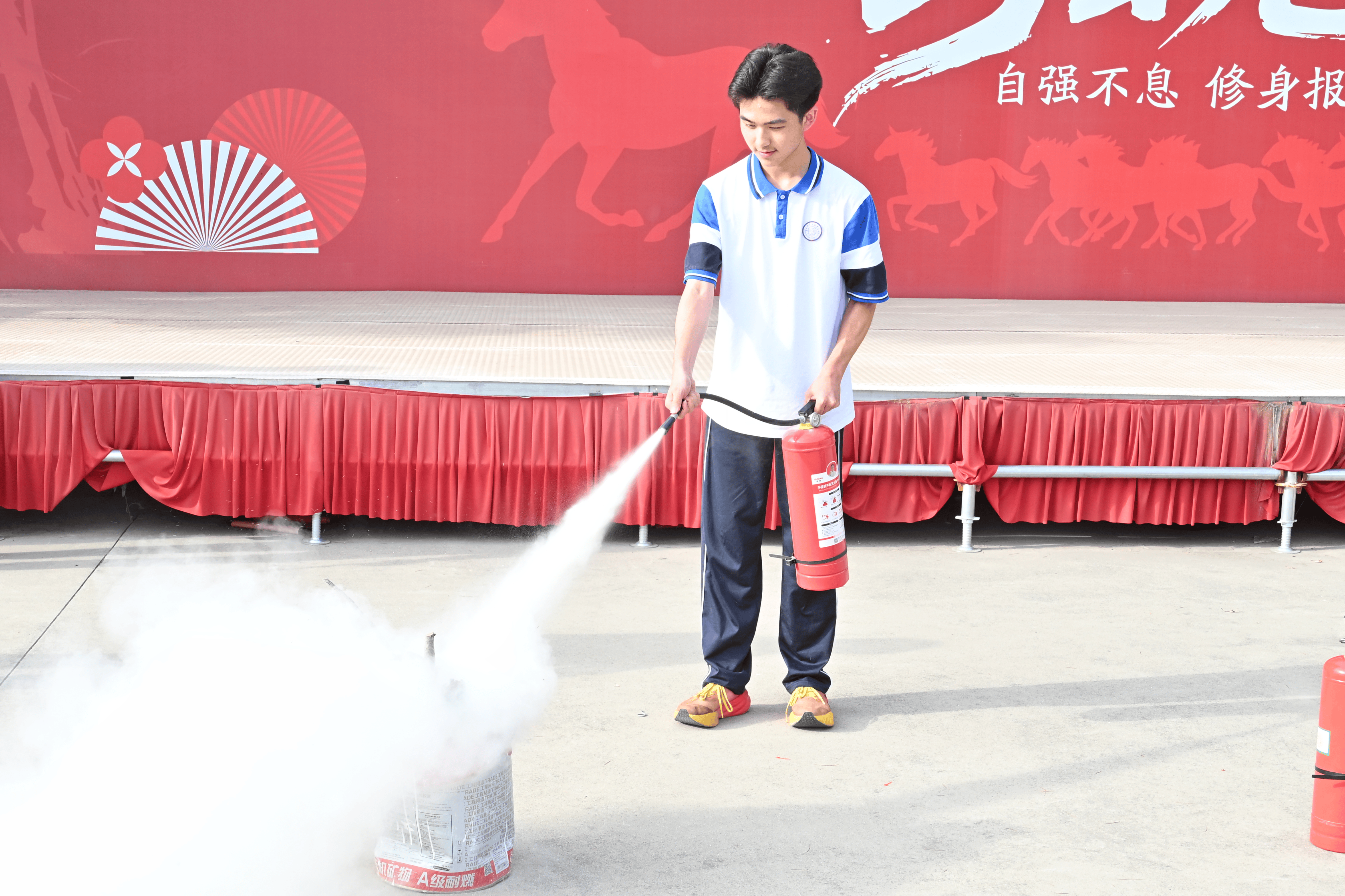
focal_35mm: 40
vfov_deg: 33.4
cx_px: 672
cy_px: 448
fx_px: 1494
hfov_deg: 48.5
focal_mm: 40
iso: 800
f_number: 10
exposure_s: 1/250
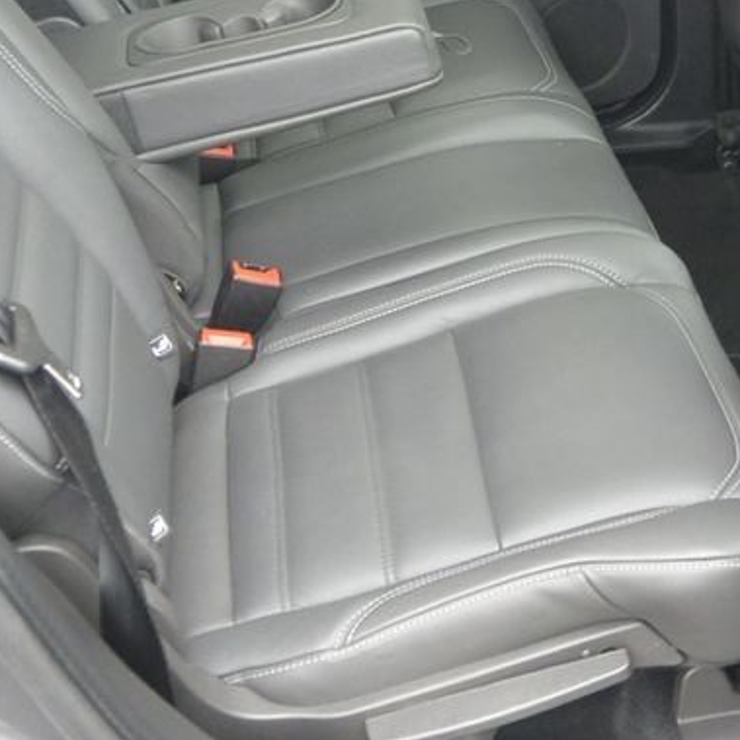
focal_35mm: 62
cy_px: 222
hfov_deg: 27.1
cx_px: 615
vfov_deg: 27.5
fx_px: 1500
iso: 800
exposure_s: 1/50
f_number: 3.5
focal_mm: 10
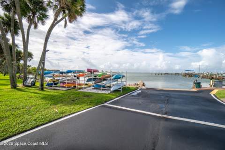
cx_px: 112
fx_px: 94
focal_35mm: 15
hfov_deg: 100.4
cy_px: 75
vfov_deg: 77.3
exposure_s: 1/320
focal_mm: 10
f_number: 8
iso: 100
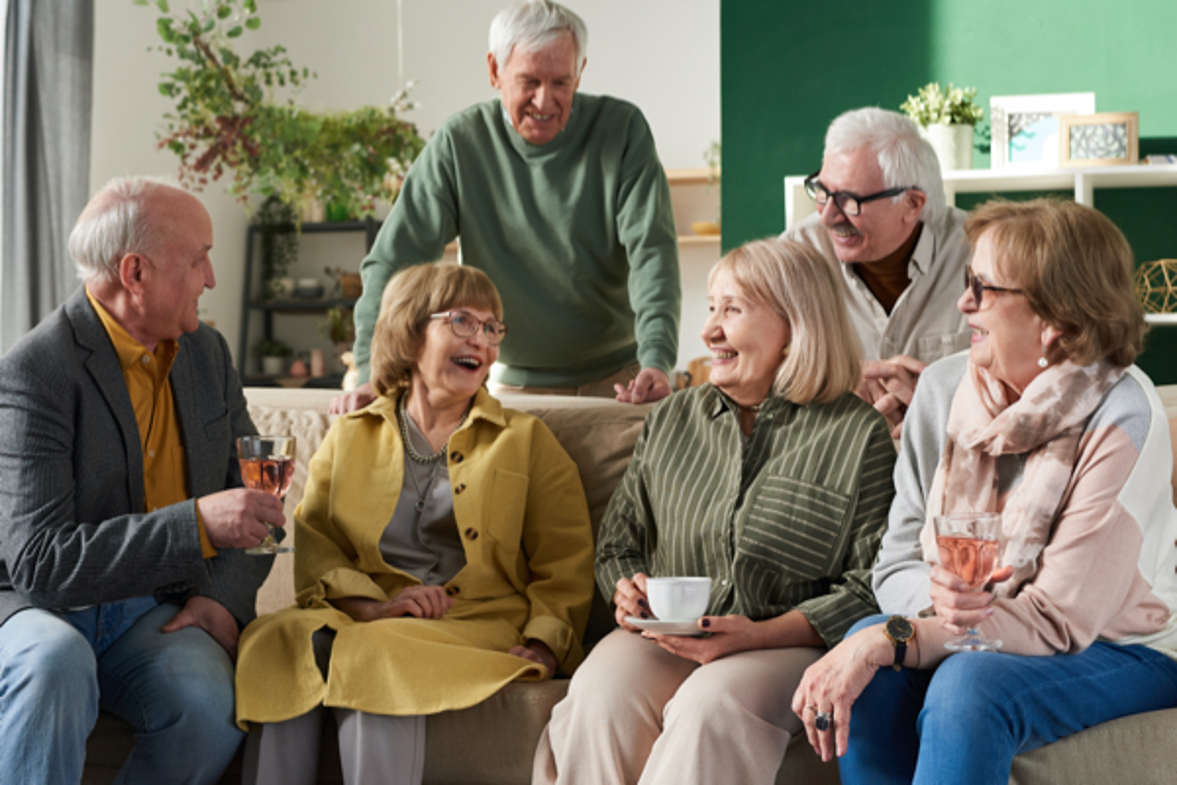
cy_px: 392
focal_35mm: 58
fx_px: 1896
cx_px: 588
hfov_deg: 34.5
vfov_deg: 23.4
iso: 800
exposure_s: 1/200
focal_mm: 58
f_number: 5
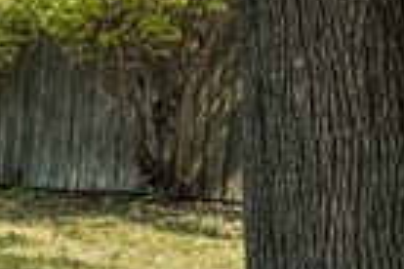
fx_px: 1234
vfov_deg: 12.4
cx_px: -670
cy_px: 51
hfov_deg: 12.5
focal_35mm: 110
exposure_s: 1/160
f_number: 8
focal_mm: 14
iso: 200
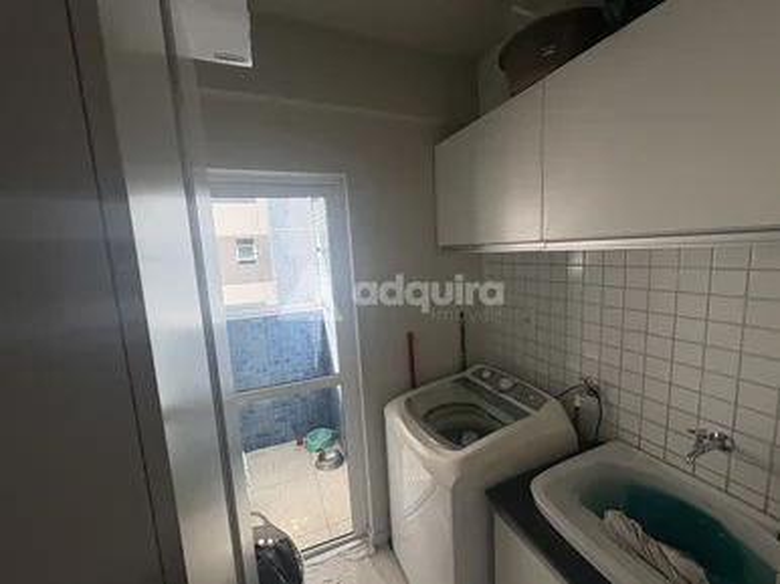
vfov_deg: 85.6
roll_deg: +4.4
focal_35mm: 14
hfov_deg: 102.1
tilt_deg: -7.7
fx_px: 315
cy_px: 292
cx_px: 390
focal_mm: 2.22
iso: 64
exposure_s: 1/123
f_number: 2.2
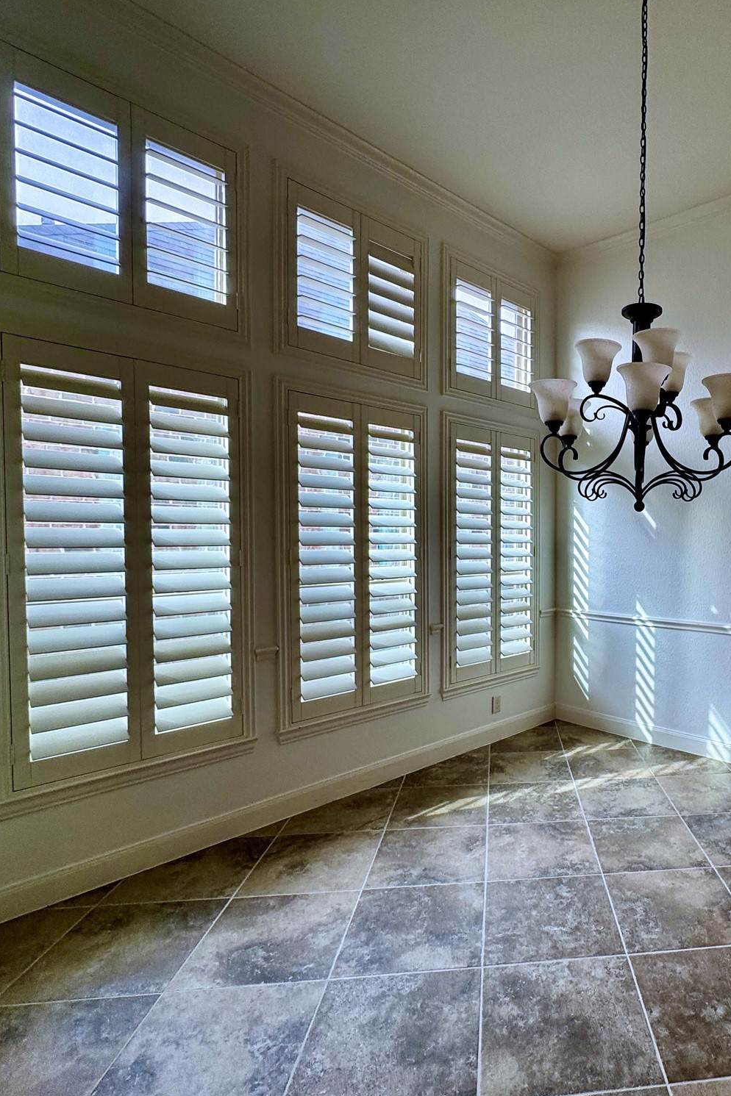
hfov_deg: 57.7
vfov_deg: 84.0
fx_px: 609
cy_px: 557
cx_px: 574
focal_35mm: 20
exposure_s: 1/120
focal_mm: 2.2
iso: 50
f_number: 2.2
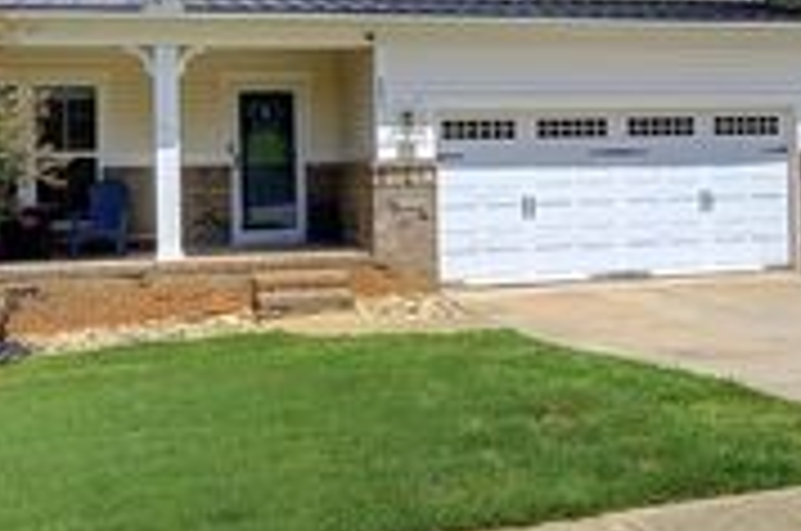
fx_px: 999
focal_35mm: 45
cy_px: 137
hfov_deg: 43.5
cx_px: 328
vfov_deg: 29.3
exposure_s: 1/320
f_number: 11
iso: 400
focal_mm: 16
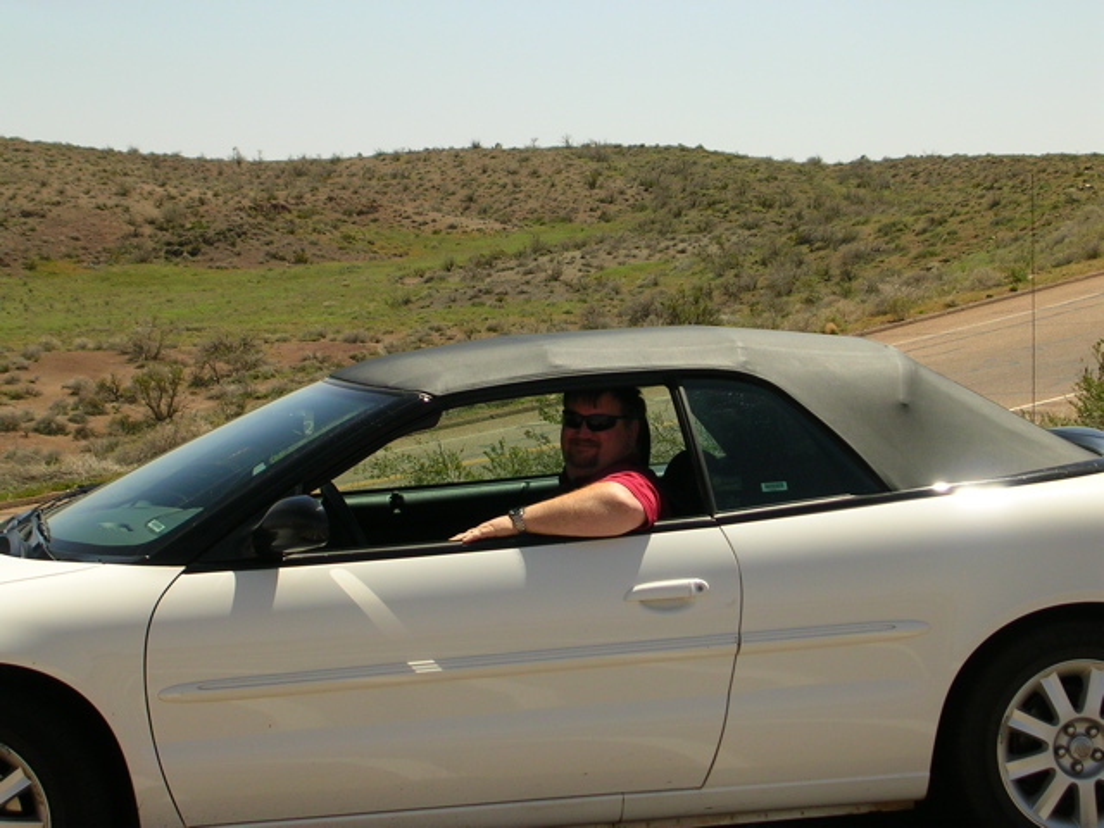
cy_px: 414
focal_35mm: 91
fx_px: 2902
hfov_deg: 21.5
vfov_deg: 16.2
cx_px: 552
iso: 50
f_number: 4.2
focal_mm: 13.7
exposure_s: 1/524
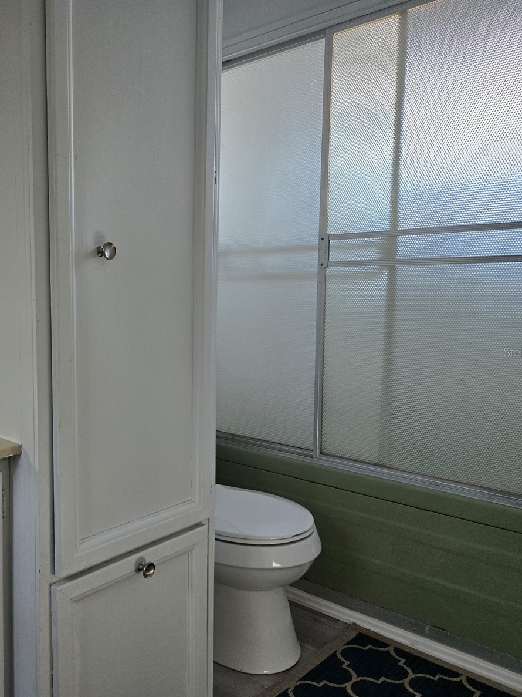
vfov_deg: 58.4
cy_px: 352
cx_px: 90
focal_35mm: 31
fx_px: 623
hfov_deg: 42.9
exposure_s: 1/180
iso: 200
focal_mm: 5.4
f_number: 1.8
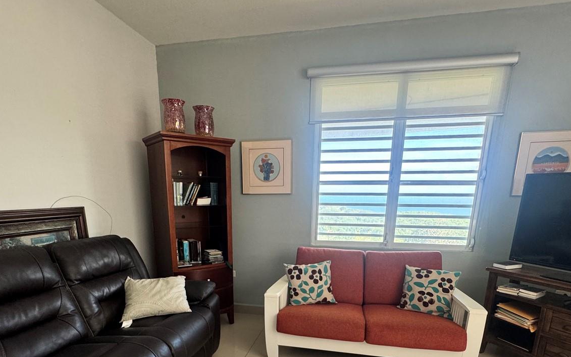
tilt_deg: -14.0
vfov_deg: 54.0
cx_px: 271
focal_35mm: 21
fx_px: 327
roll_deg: +0.2
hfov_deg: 82.2
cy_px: 277
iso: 200
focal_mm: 2.22
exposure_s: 1/99
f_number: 2.2
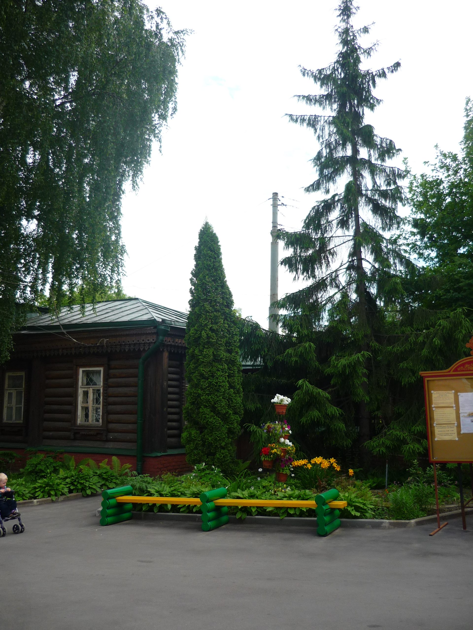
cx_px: 236
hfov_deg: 42.9
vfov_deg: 55.4
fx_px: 601
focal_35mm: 33
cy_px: 315
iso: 100
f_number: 2.8
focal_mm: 5.5
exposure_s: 1/640
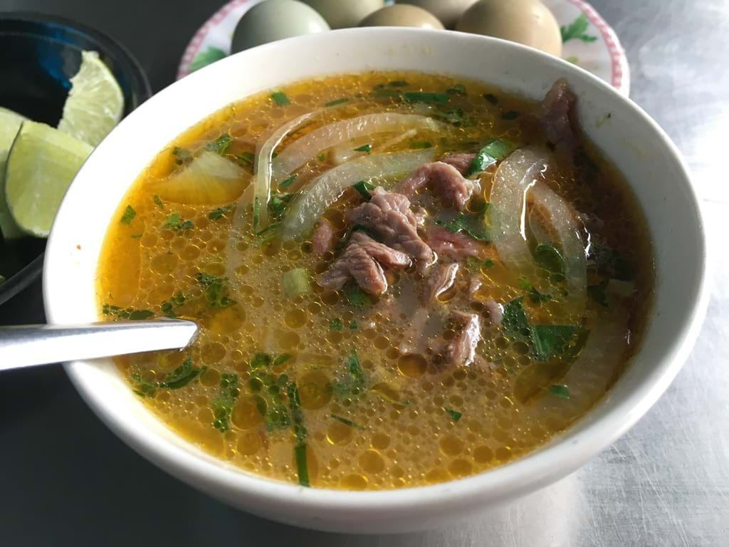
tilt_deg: -49.5
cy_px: 274
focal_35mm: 29
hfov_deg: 61.7
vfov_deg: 48.2
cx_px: 364
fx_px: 611
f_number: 2.2
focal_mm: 4.15
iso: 32
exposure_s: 1/33
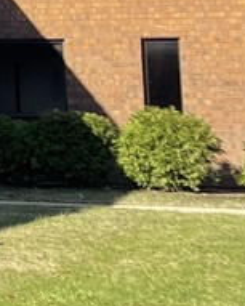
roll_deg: +0.0
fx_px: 1666
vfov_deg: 10.3
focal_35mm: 184
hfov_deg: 7.1
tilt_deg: +6.3
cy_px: -101
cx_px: -604
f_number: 1.6
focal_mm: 5.1
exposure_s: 1/1575
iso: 32
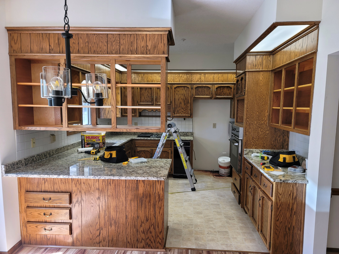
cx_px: 170
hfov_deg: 69.4
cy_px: 127
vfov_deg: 54.9
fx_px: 245
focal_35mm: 25
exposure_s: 1/120
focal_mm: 7
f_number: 1.8
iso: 125
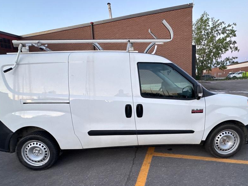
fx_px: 165
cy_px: 114
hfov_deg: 73.9
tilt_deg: -11.3
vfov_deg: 58.3
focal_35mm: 23
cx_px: 129
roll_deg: +4.7
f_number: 2.2
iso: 320
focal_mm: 2.22
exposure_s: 1/100
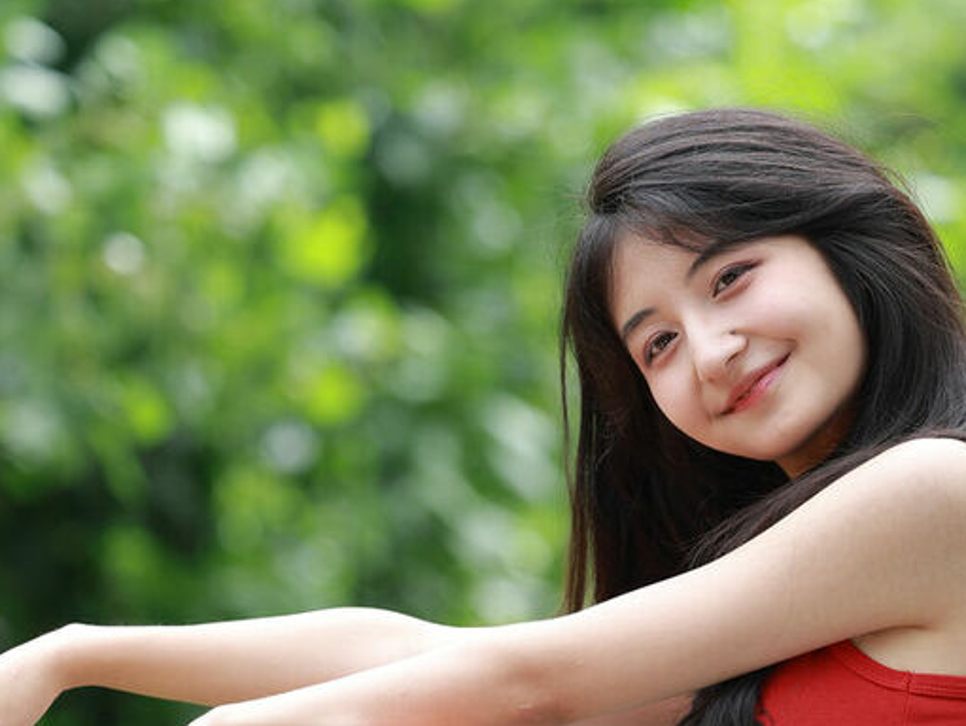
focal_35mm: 227
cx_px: 533
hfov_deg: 8.7
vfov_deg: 6.5
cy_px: 588
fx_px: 6339
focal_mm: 115
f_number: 2.8
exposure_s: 1/320
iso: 100
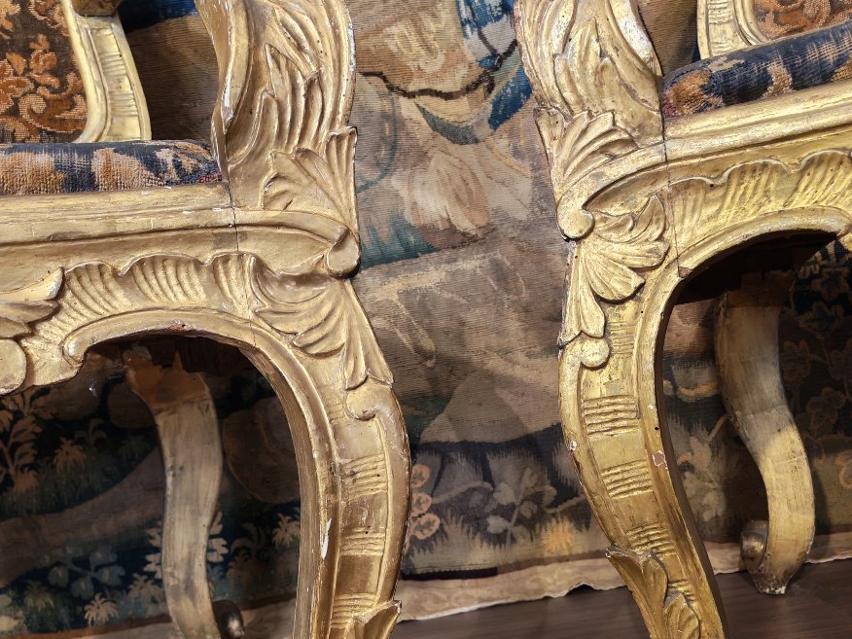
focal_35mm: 37
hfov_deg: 50.1
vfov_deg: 37.9
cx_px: 429
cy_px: 457
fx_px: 911
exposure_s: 1/50
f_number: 1.9
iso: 1600
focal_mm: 6.12
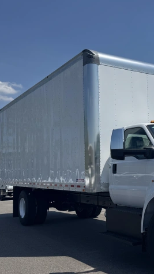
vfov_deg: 46.4
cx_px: 137
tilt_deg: +4.4
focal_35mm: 44
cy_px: 148
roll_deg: +3.3
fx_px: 320
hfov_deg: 26.3
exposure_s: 1/7937
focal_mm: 6.76
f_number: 1.78
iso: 80
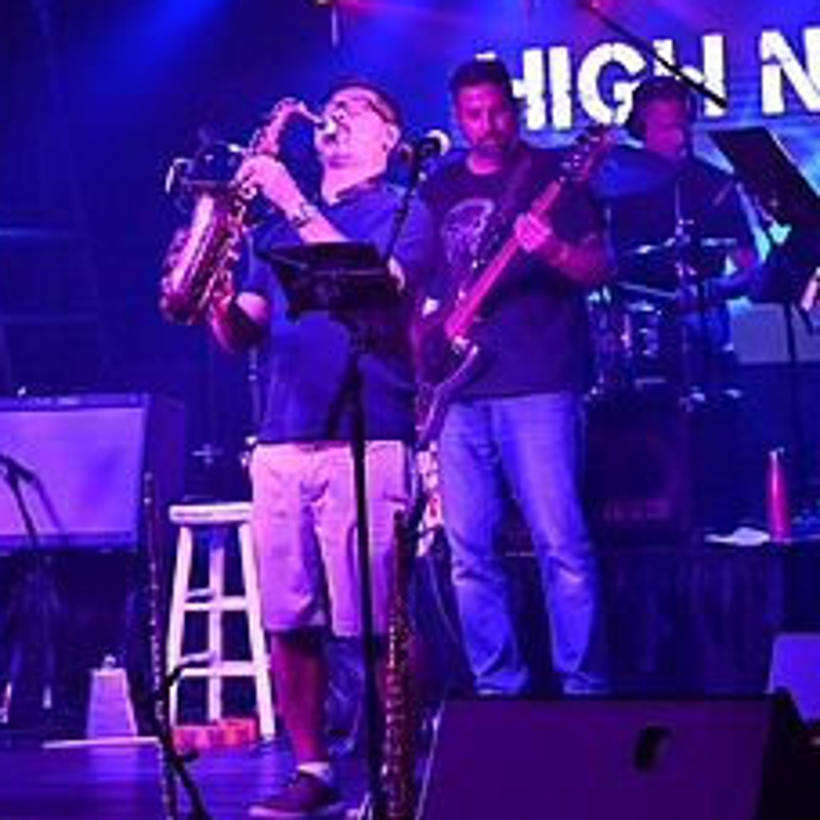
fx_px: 4074
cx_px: 365
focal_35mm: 152
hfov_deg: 11.5
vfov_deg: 11.5
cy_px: 331
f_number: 2.8
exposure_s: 1/400
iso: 2000
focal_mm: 70
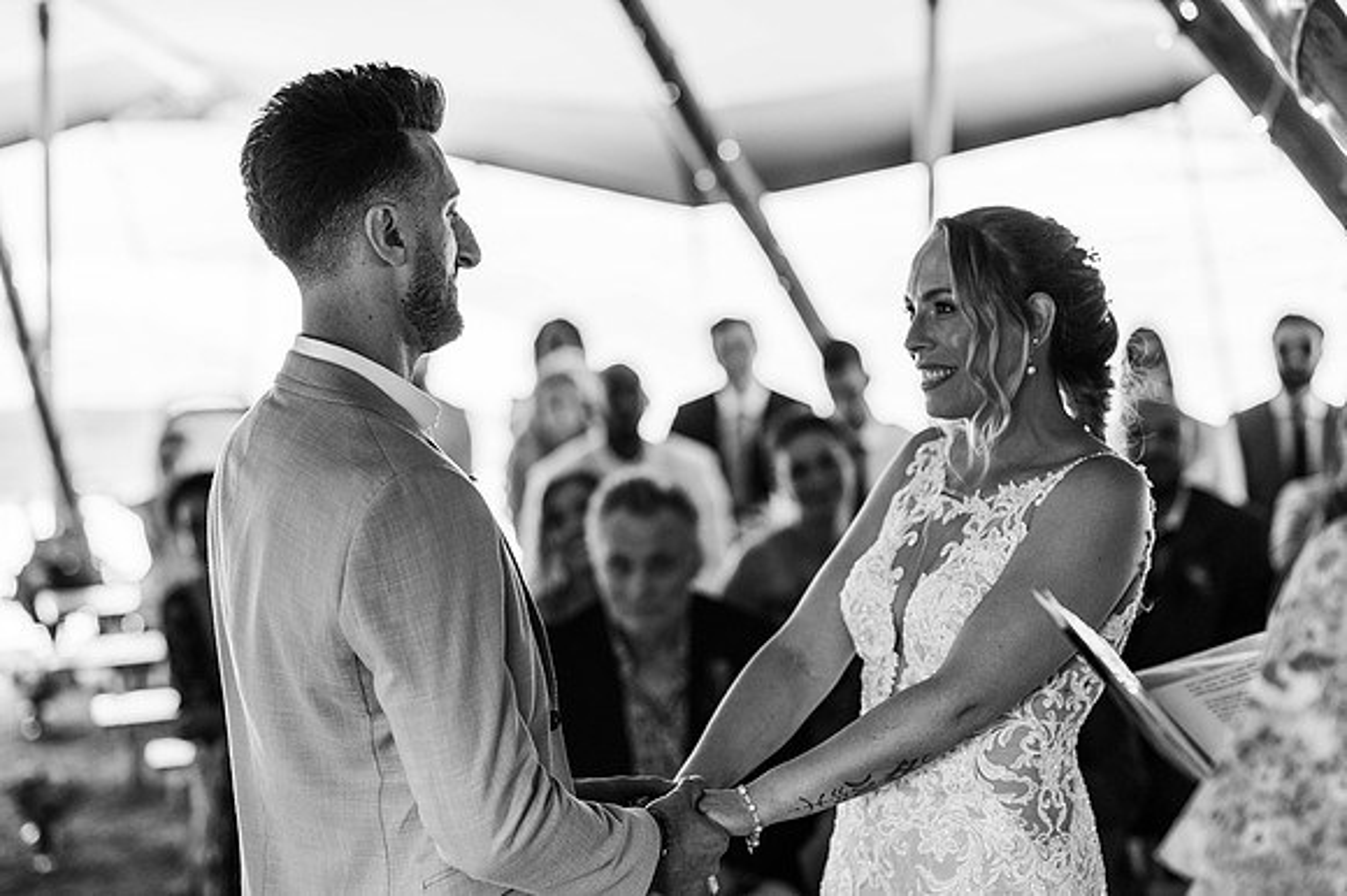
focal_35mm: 85
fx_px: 3178
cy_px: 448
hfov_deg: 23.9
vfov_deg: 16.1
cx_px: 674
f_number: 2.5
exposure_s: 1/500
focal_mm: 85
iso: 100
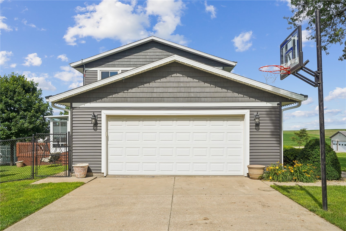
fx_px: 298
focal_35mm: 31
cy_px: 116
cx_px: 173
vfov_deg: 42.3
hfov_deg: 60.3
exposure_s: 1/1600
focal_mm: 31
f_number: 9
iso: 500
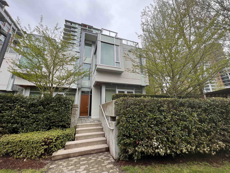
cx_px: 115
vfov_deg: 89.9
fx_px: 86
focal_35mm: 13
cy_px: 86
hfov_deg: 106.2
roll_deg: +1.5
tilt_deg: +14.7
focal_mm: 1.57
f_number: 1.8
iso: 32
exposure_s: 1/419
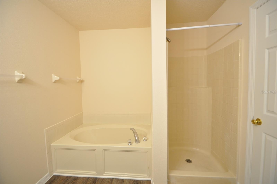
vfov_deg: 77.2
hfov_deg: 100.5
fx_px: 115
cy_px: 92
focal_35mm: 15
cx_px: 138
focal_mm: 10
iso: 560
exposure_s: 1/60
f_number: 4
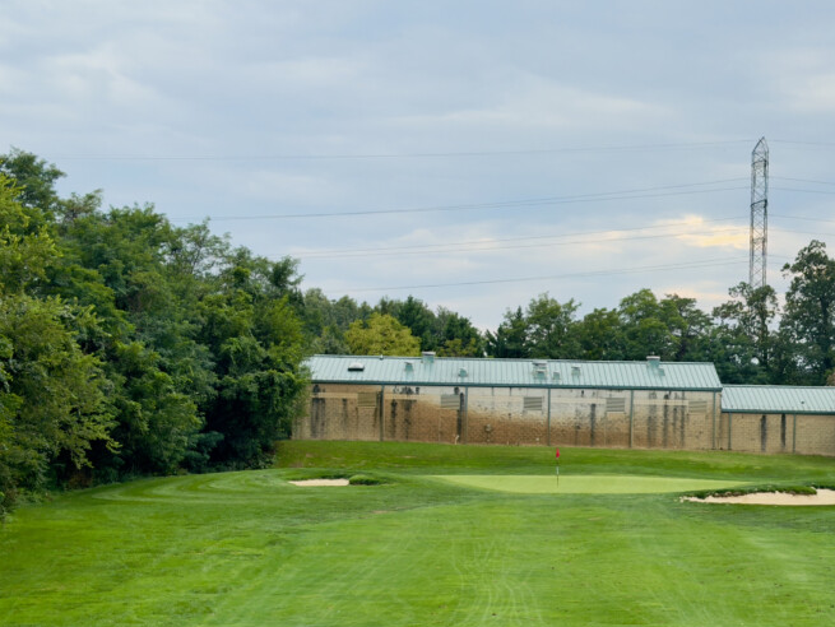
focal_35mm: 75
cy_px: 407
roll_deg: -1.4
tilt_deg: +1.7
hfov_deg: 25.8
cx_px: 561
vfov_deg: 19.6
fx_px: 1810
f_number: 1.78
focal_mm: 6.76
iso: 80
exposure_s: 1/1980
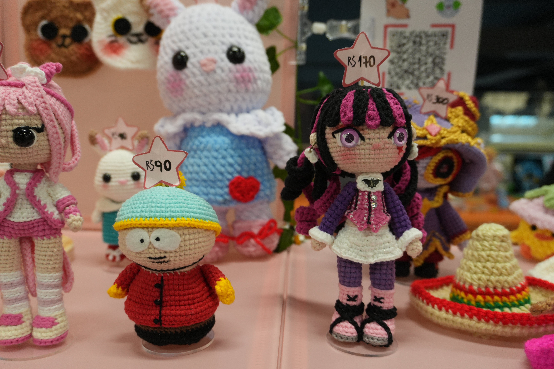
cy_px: 184
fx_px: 485
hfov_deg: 59.5
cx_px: 277
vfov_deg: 41.7
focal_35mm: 32
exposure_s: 1/60
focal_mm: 21
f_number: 4
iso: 640
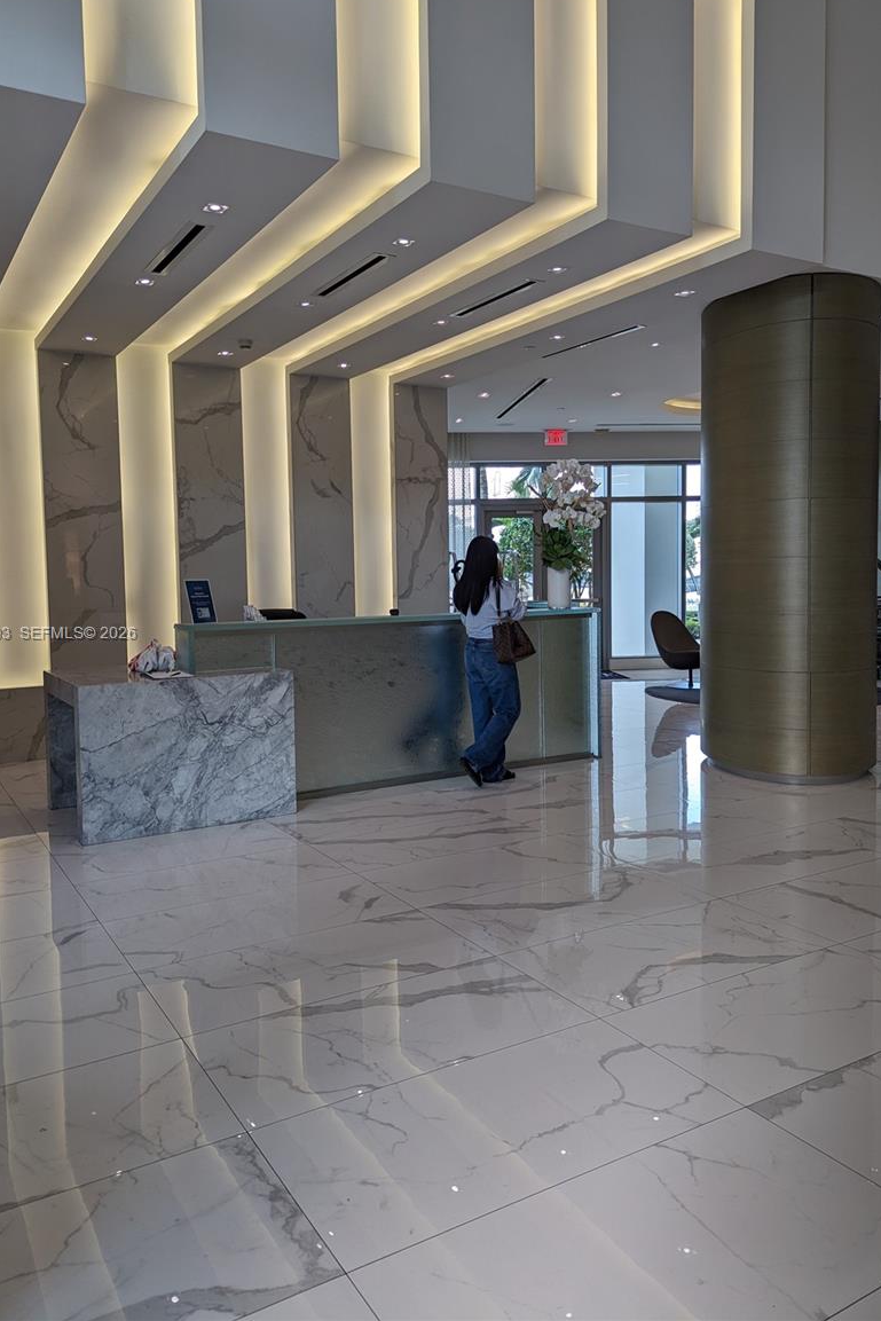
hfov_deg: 49.6
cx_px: 442
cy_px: 635
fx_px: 954
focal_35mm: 26
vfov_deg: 69.4
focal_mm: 6.81
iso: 50
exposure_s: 1/120
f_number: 1.85
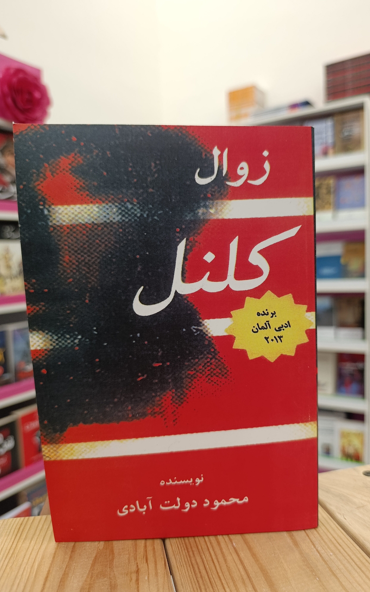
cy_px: 296
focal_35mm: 25
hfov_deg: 48.9
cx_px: 225
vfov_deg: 72.5
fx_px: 403
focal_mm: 6.11
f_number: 1.65
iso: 761
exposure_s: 1/100
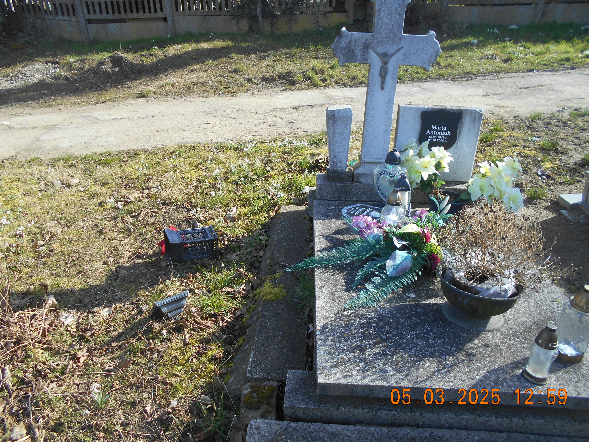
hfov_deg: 67.3
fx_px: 442
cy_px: 221
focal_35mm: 26
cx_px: 294
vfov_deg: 53.1
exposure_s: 1/400
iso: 80
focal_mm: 4.6
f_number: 3.2
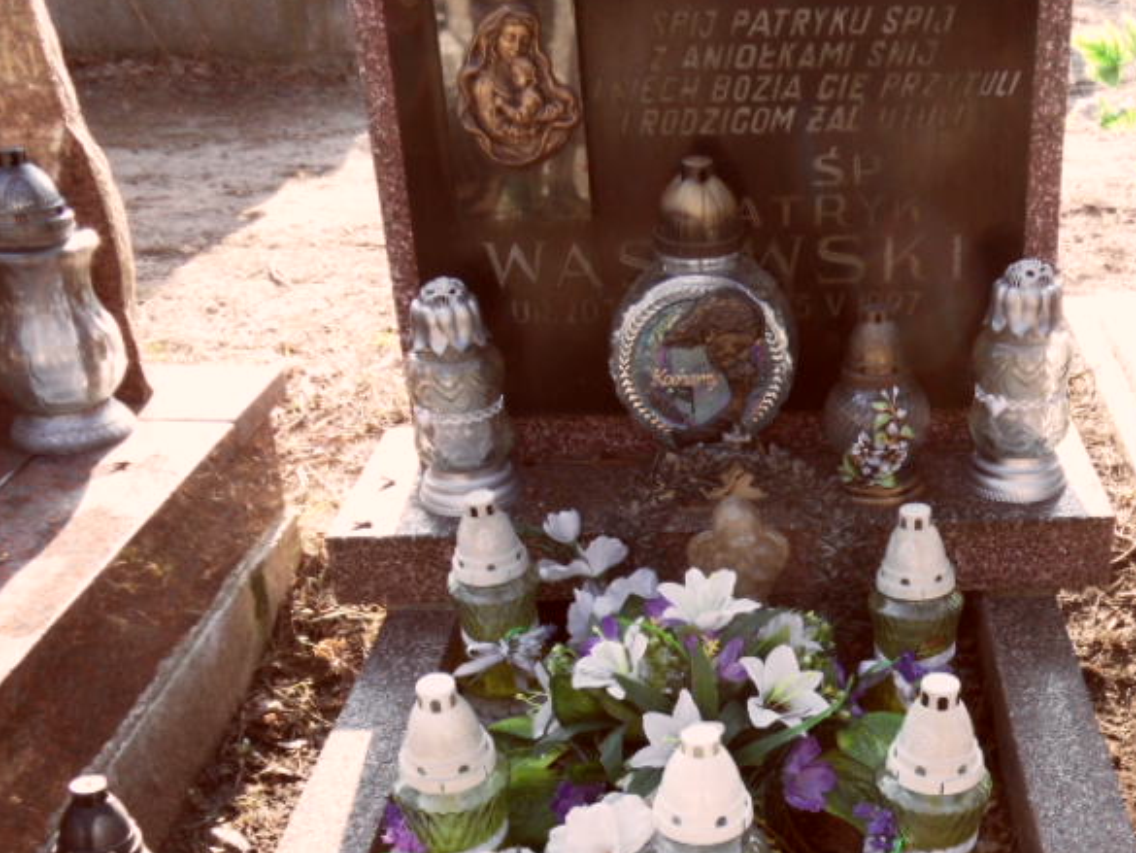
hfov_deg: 44.1
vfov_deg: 33.7
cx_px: 759
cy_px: 641
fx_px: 1379
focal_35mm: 42
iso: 80
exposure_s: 1/90
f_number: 3.2
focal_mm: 3.9
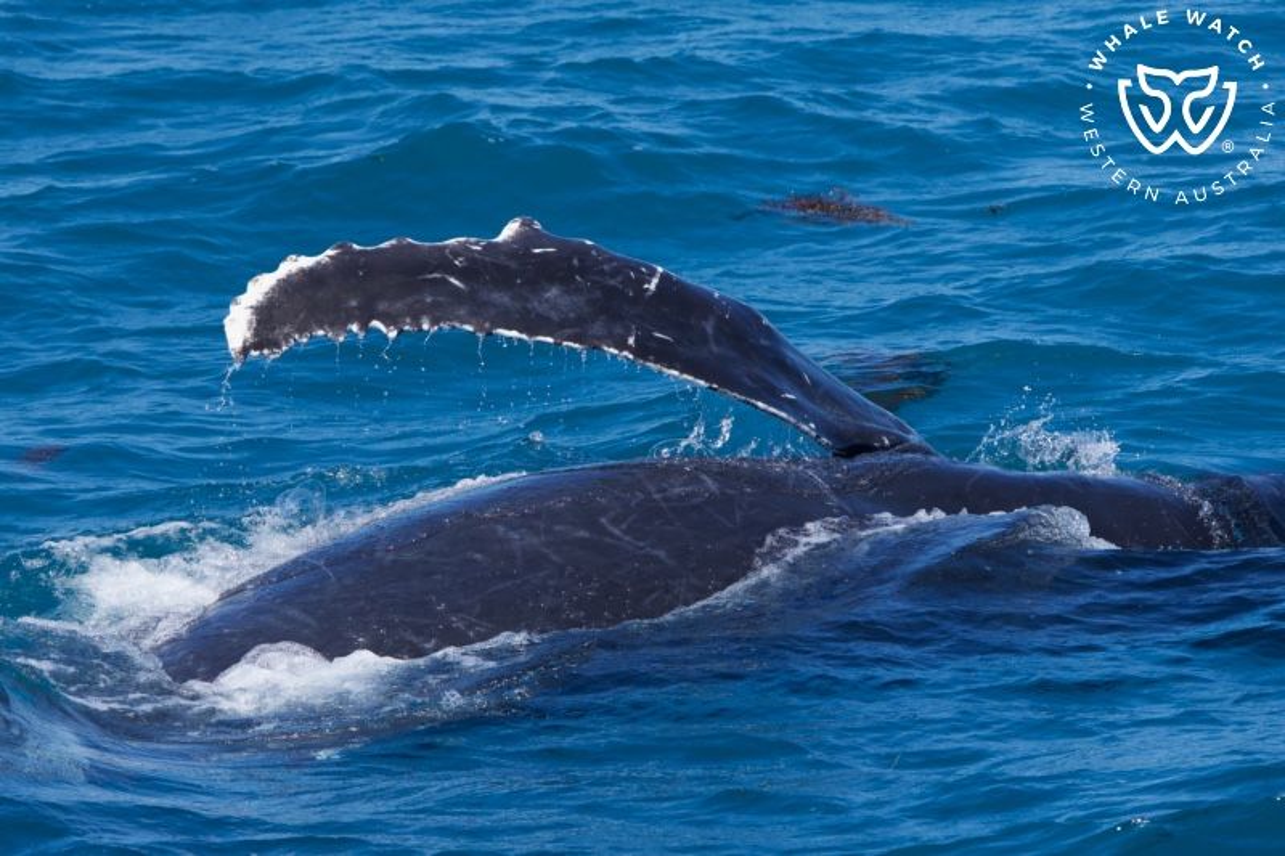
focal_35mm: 376
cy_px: 428
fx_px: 13417
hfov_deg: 5.5
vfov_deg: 3.7
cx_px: 642
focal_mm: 376
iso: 1600
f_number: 8
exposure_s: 1/3200
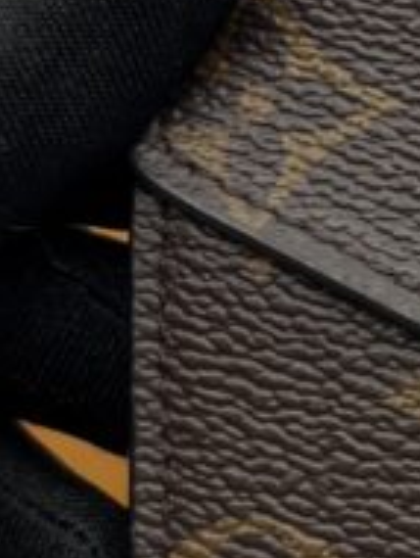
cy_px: 191
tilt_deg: -32.7
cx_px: 746
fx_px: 2260
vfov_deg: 14.1
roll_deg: -4.9
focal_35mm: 140
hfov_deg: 10.1
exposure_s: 1/100
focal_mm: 5.7
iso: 40
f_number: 1.5
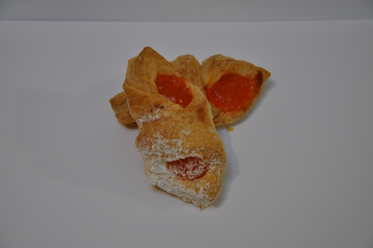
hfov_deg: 23.4
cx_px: 186
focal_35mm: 87
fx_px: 900
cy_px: 124
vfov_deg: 15.7
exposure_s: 1/40
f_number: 5
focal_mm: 58
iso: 400
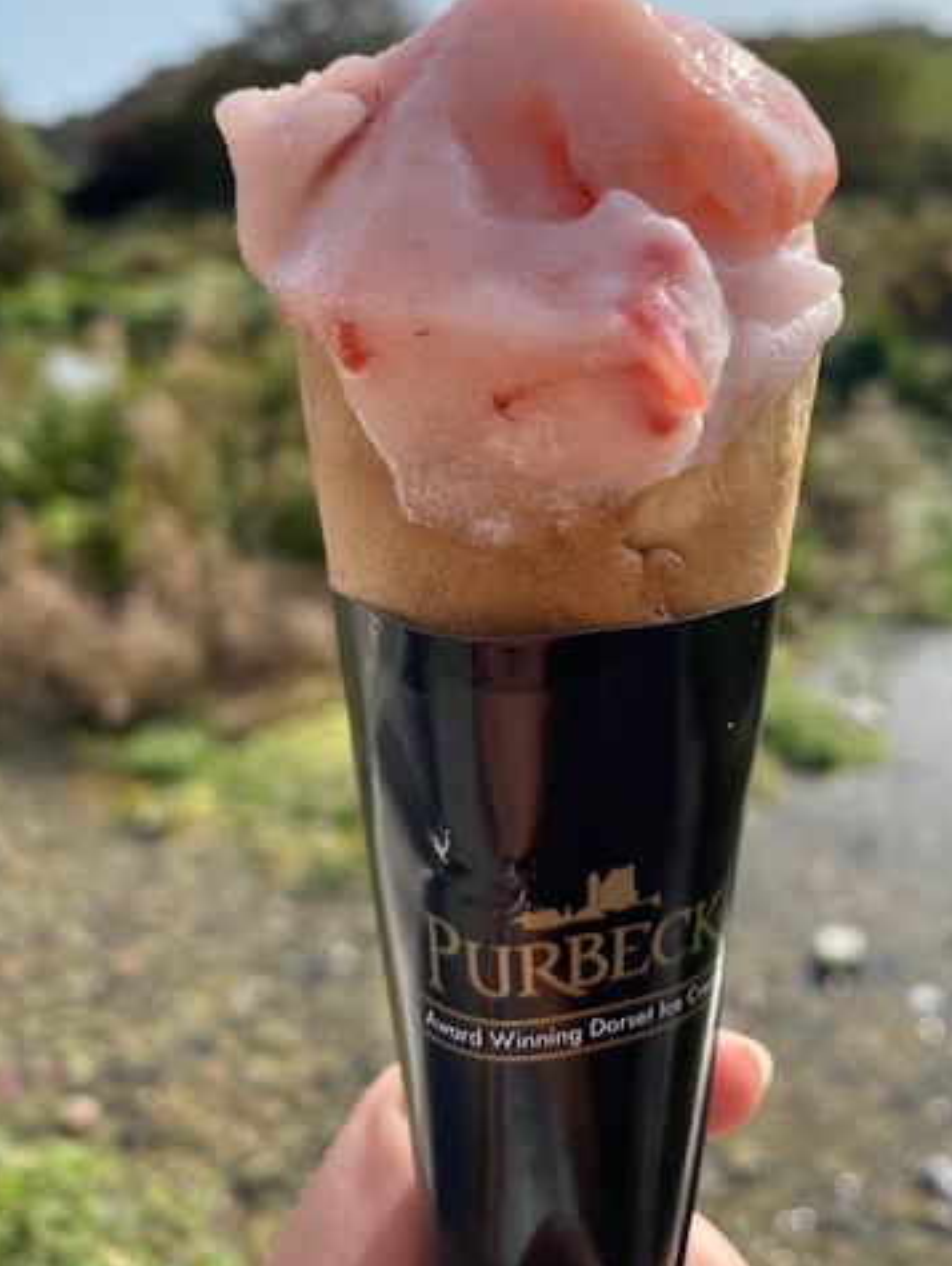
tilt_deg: -9.7
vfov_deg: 51.6
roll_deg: +0.5
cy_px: 421
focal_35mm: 35
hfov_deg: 40.3
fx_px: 1282
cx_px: 621
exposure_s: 1/4000
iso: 32
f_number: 1.8
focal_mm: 4.25
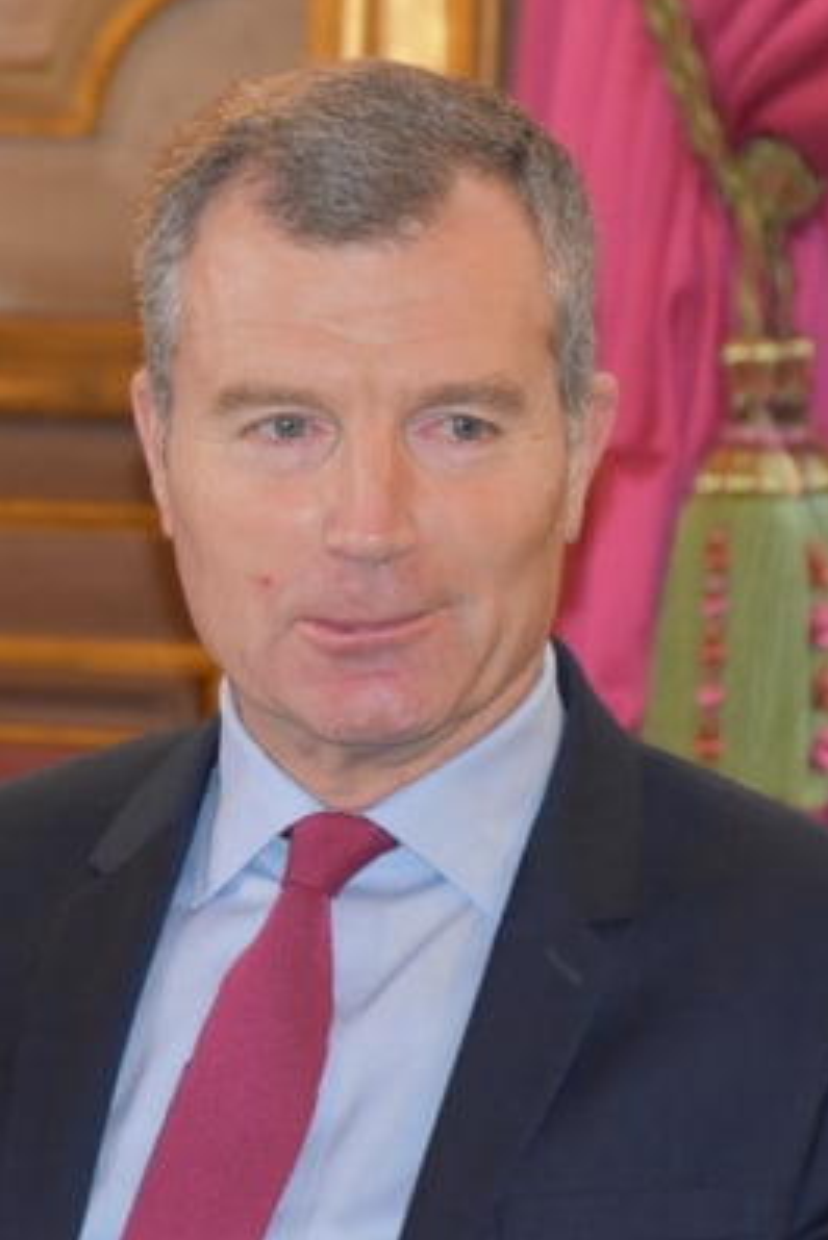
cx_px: 281
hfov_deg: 5.8
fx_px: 8195
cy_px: 618
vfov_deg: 8.7
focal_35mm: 238
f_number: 5.6
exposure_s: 1/60
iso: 2800
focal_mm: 105
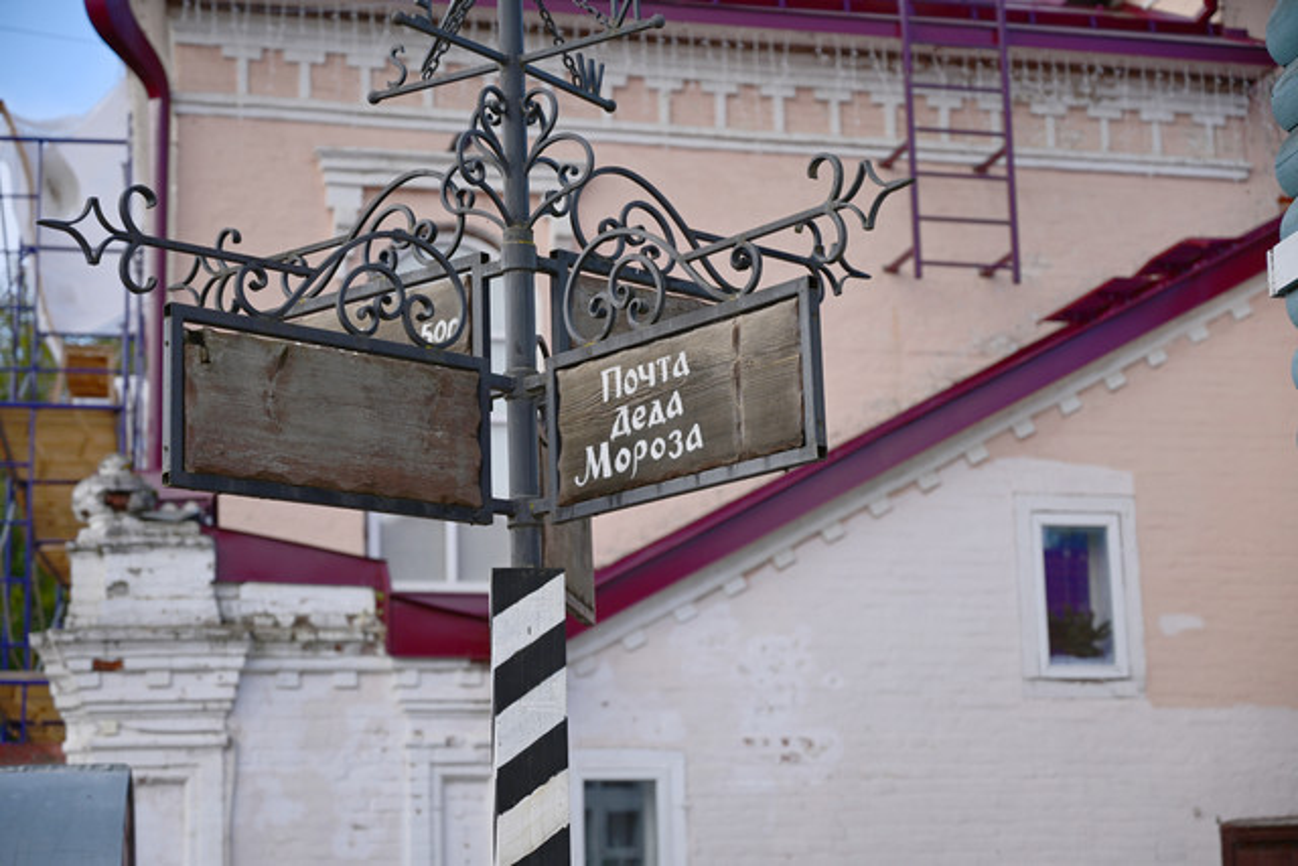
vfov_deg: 19.5
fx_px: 2524
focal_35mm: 70
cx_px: 649
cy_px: 433
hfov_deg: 28.8
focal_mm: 70
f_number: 4
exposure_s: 1/750
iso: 100
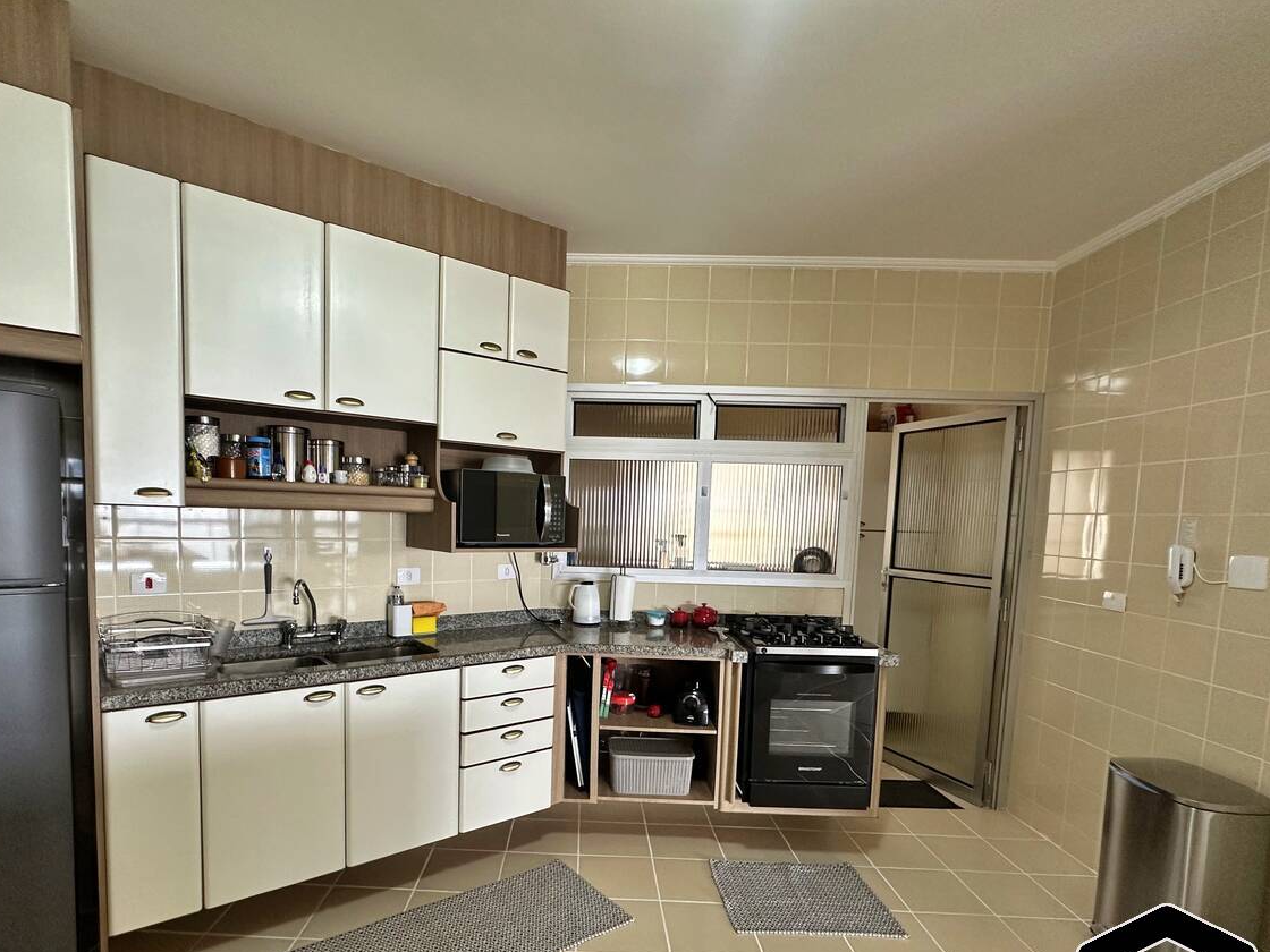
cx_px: 566
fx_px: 660
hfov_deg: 87.4
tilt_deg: -5.3
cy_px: 573
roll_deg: -1.6
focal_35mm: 18
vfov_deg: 70.8
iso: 250
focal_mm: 2.22
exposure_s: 1/120
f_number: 2.2
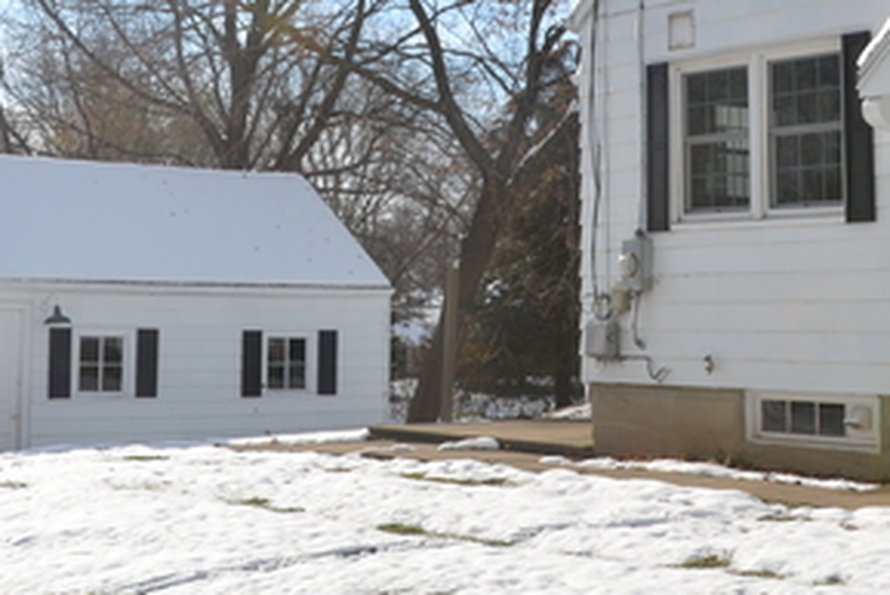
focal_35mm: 73
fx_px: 1806
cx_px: 373
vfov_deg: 18.3
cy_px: 14
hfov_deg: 27.7
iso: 100
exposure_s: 1/320
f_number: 9
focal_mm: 22
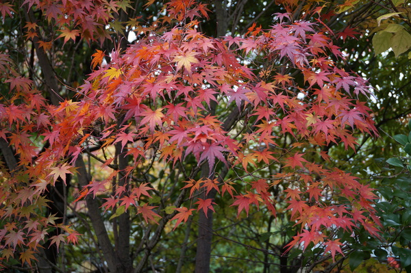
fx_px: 616
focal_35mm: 54
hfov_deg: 36.9
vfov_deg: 25.0
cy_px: 136
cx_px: 206
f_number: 5.6
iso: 125
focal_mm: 36
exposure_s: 1/60
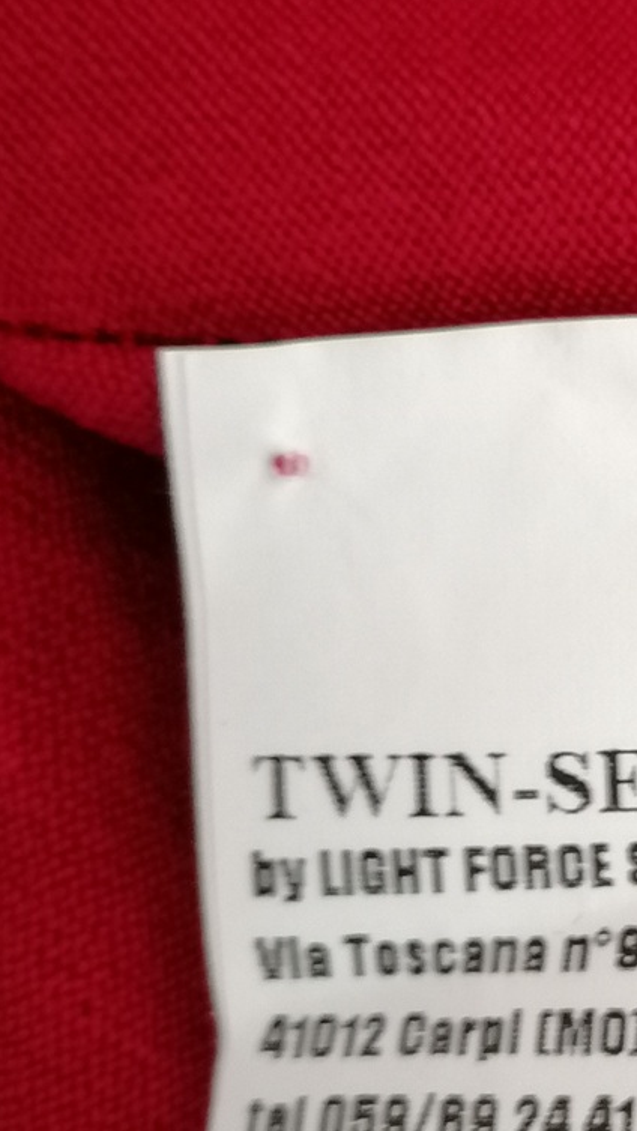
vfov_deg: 26.2
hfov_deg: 14.5
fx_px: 2430
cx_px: 745
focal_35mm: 81
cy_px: 680
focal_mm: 4.75
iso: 640
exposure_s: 1/20
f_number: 1.8
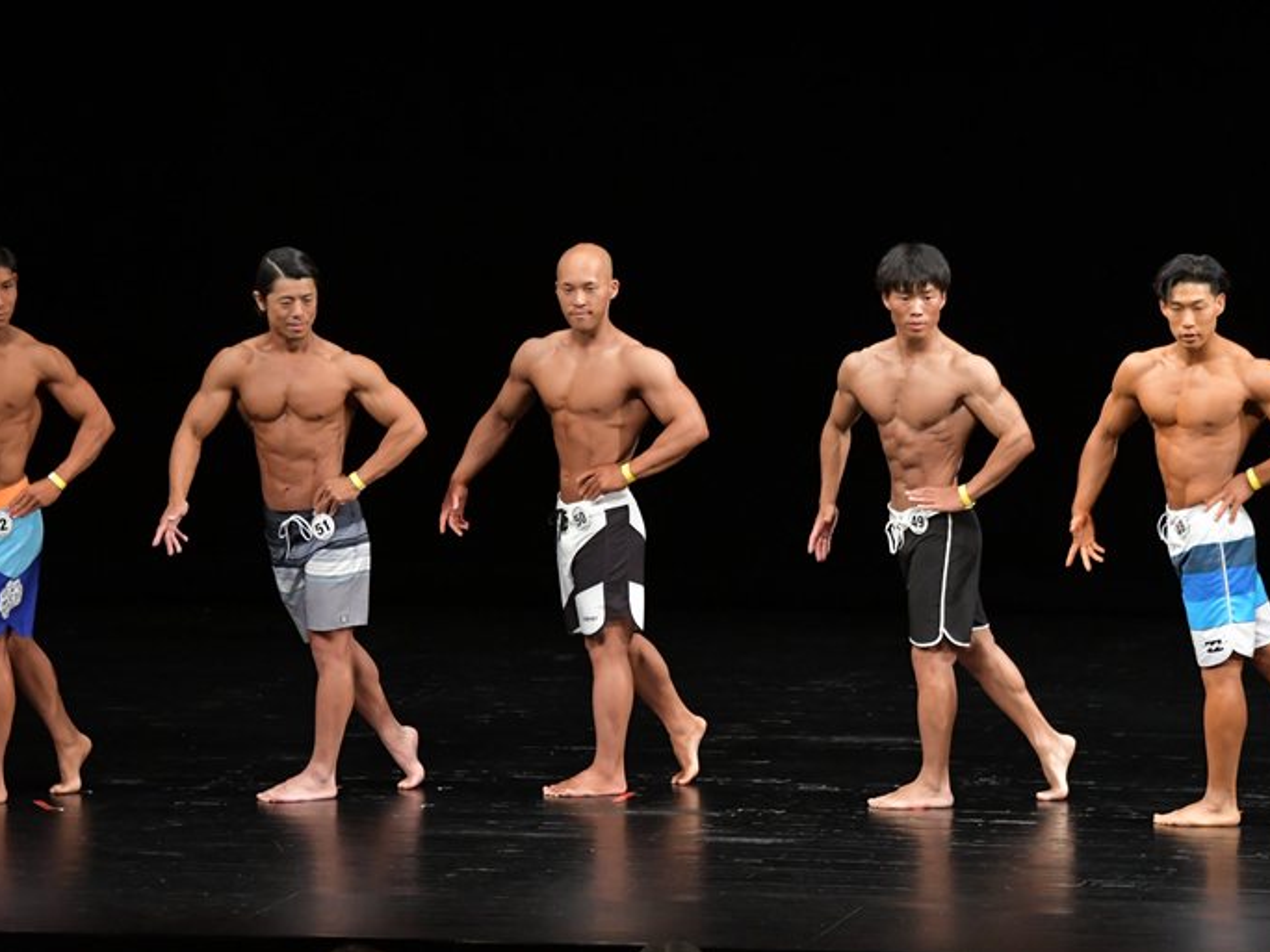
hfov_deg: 9.0
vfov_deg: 6.8
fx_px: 8071
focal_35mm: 220
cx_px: 619
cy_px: 477
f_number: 5.6
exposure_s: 1/400
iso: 3200
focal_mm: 135
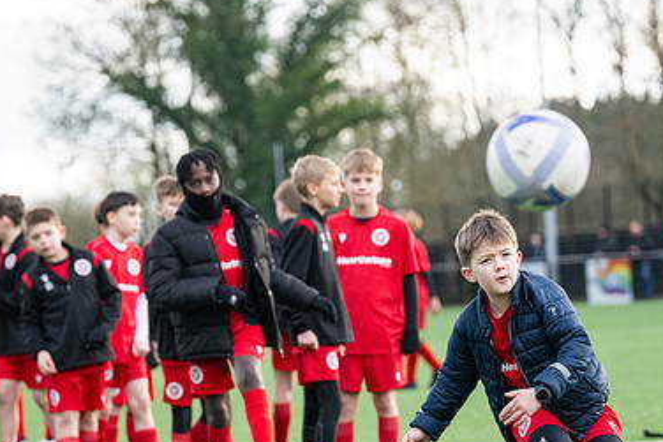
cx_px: 379
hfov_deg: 9.5
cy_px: 328
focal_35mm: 216
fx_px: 3979
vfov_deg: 6.4
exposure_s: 1/2000
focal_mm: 140
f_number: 4
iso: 2000
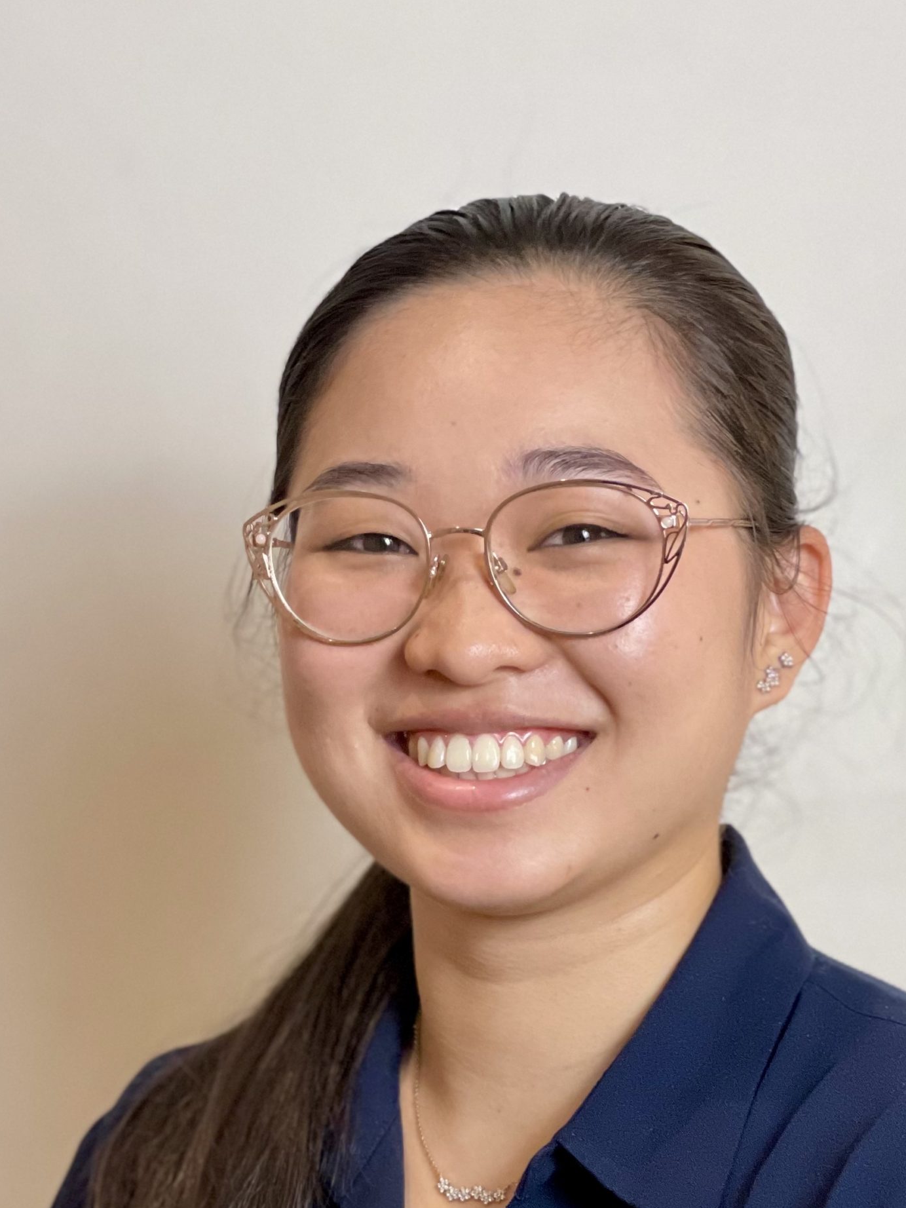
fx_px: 3280
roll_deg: +1.2
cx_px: 535
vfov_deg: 20.5
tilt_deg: -3.8
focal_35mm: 94
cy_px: 1069
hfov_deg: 15.7
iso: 200
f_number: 2
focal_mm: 6
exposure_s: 1/100
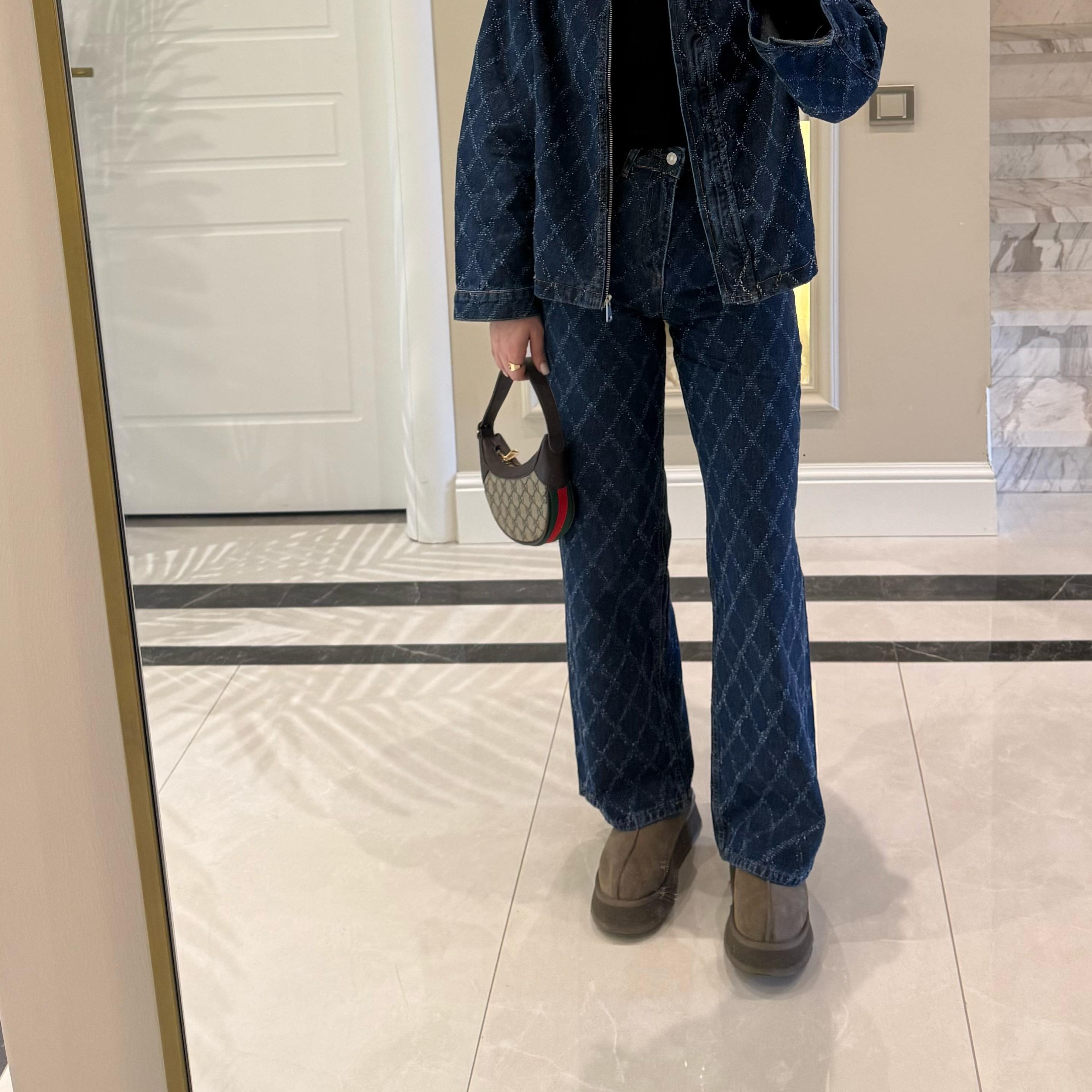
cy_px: 96
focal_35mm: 41
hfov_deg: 40.7
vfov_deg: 38.0
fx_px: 1463
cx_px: 669
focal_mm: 6.76
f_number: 1.78
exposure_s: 1/82
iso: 200
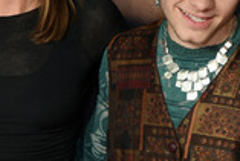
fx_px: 1568
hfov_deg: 8.7
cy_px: 12
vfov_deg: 5.8
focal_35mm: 235
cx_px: 16
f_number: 6.3
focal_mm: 82
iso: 1250
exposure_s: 1/100
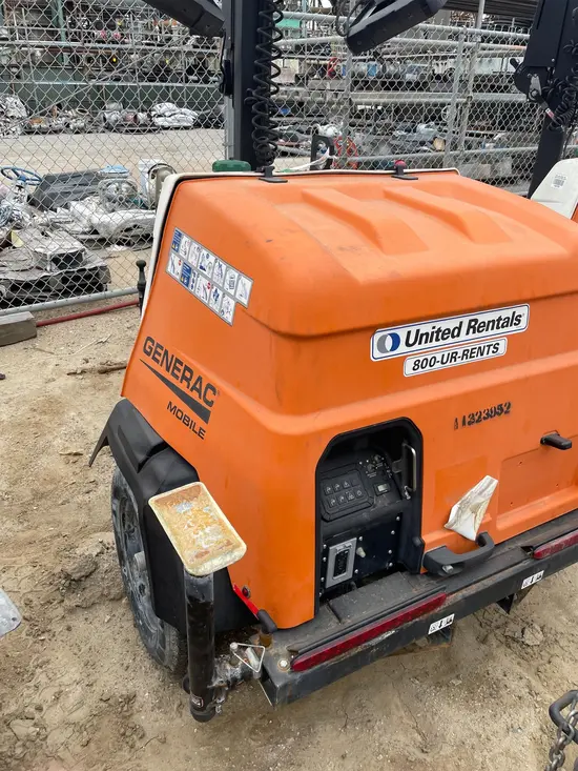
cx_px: 289
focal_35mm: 26
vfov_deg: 67.3
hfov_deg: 53.1
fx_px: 579
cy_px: 386
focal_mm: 4.2
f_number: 1.6
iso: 32
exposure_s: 1/518
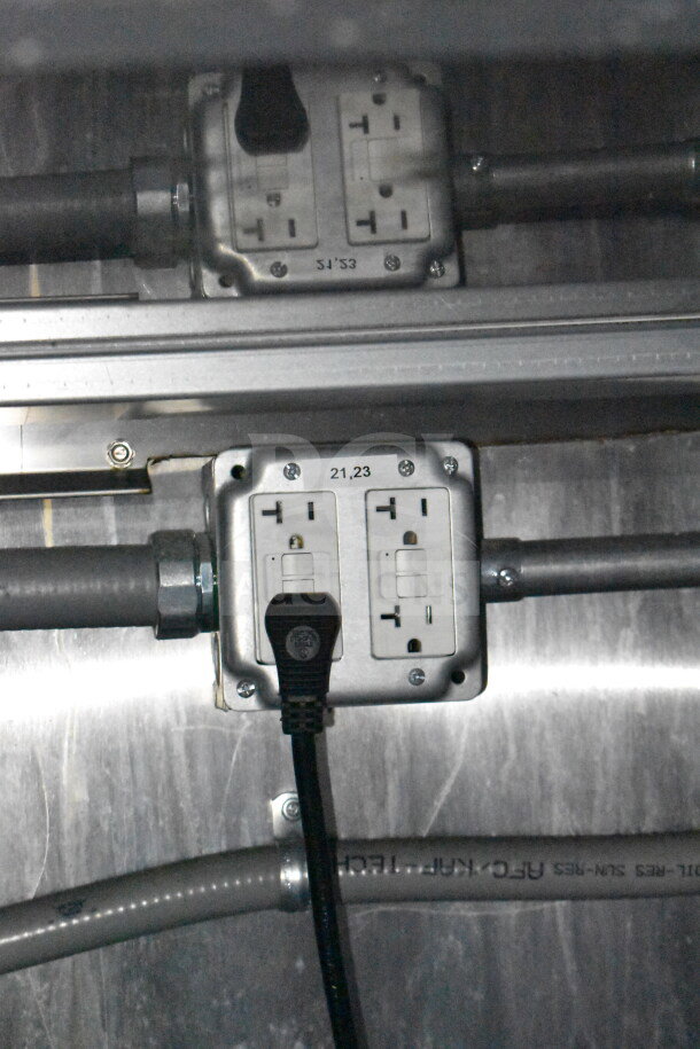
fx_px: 2406
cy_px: 524
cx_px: 350
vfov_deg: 24.6
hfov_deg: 16.6
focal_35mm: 82
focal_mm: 55
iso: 25600
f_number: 5.6
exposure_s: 1/100
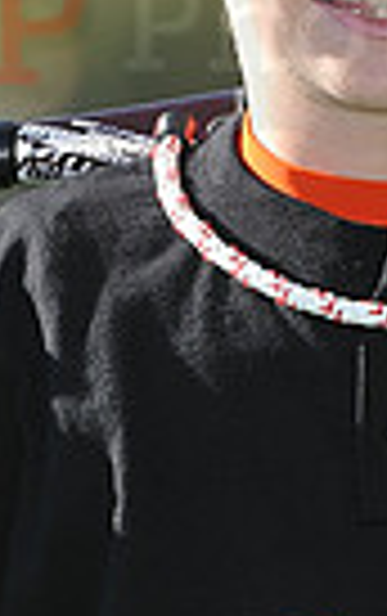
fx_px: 14484
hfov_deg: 1.5
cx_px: 432
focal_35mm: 861
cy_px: -4
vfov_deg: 2.4
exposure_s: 1/1000
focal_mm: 200
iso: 200
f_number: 4
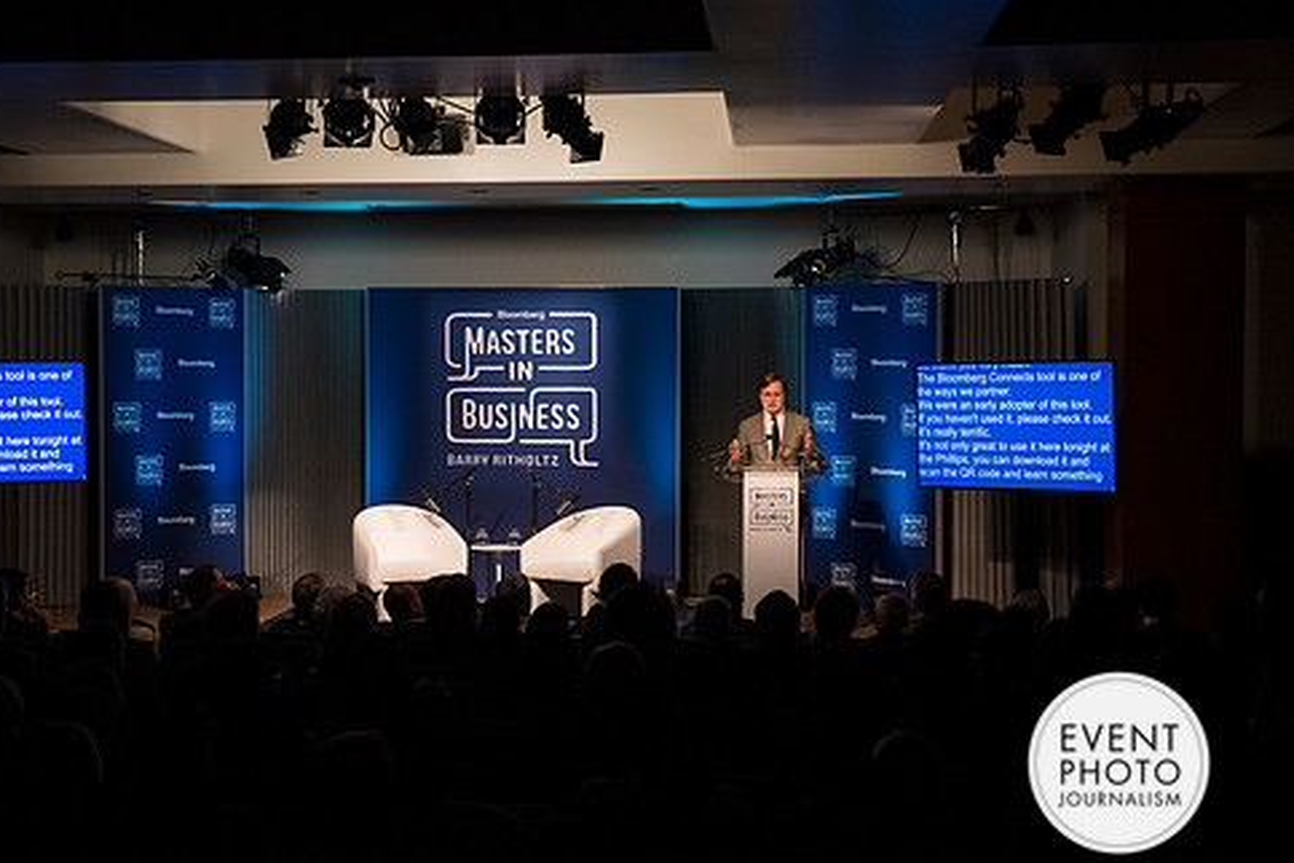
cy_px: 424
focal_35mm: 61
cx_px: 548
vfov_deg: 22.3
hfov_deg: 32.8
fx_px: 2192
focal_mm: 48
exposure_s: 1/125
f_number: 5
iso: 800
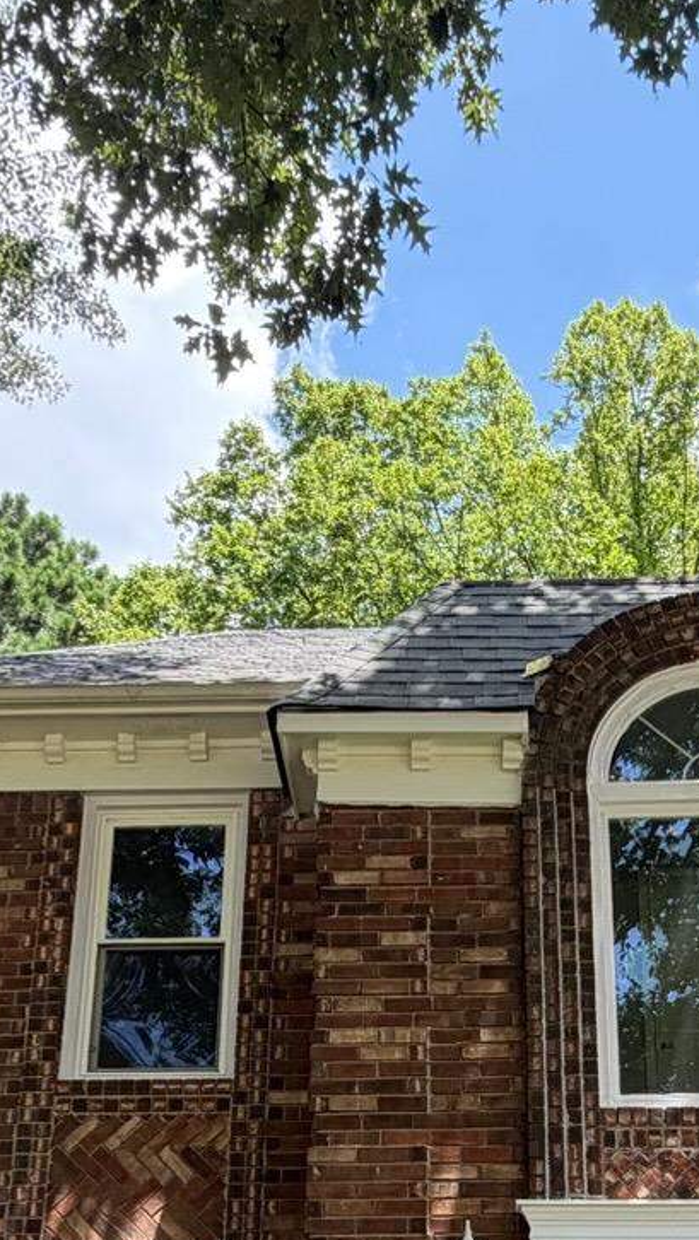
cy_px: 1115
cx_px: 449
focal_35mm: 43
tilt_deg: +18.4
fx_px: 1415
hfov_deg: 27.6
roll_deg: -0.2
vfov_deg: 43.3
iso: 40
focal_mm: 2.22
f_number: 2.2
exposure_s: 1/224
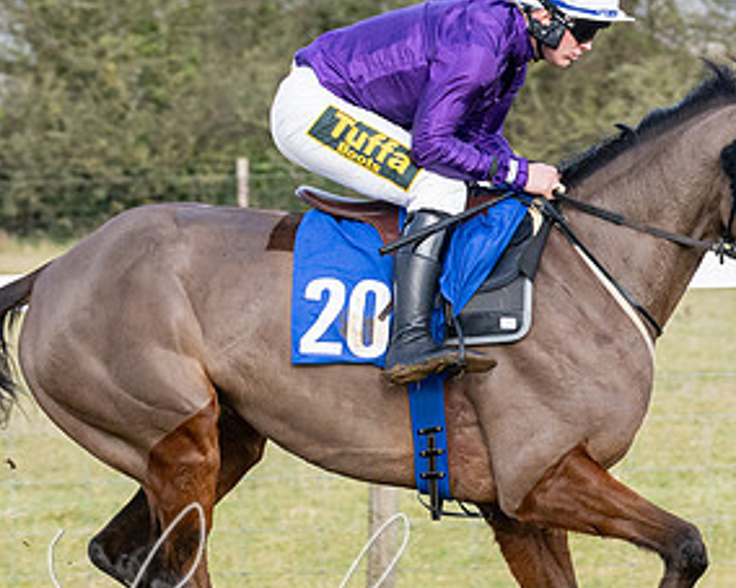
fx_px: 9603
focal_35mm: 441
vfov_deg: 3.5
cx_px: 513
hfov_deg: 4.4
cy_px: 430
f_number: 5
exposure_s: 1/800
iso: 400
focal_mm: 103
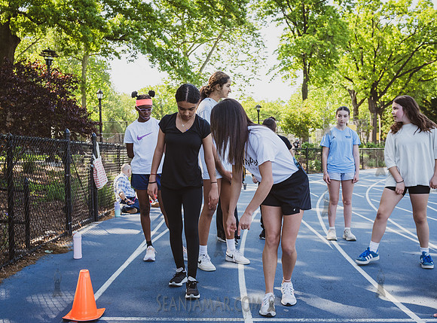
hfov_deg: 47.7
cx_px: 215
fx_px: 494
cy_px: 170
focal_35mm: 39
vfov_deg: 36.2
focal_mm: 32
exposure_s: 1/500
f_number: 4.5
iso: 400
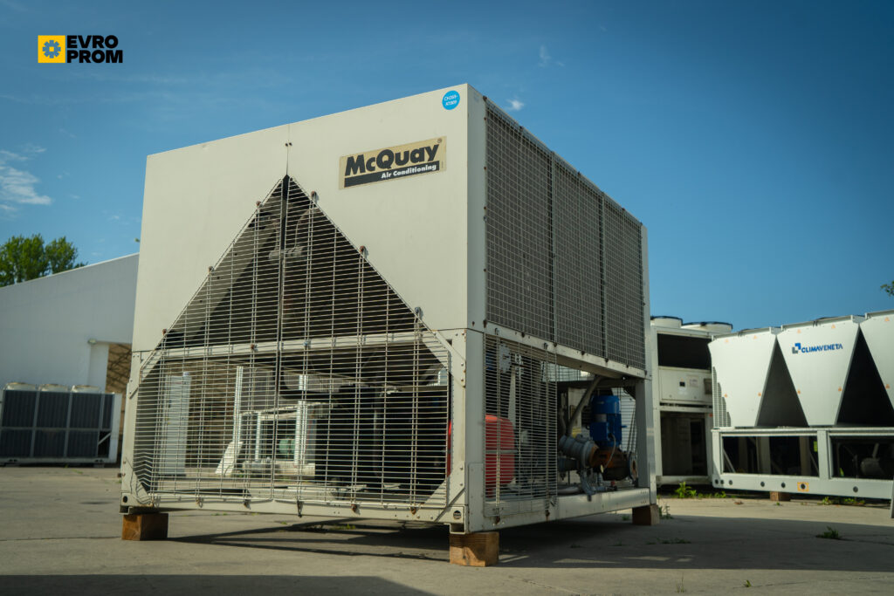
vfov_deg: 40.0
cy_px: 298
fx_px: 820
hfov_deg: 57.2
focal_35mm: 33
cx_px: 447
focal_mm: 33
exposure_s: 1/320
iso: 100
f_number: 4
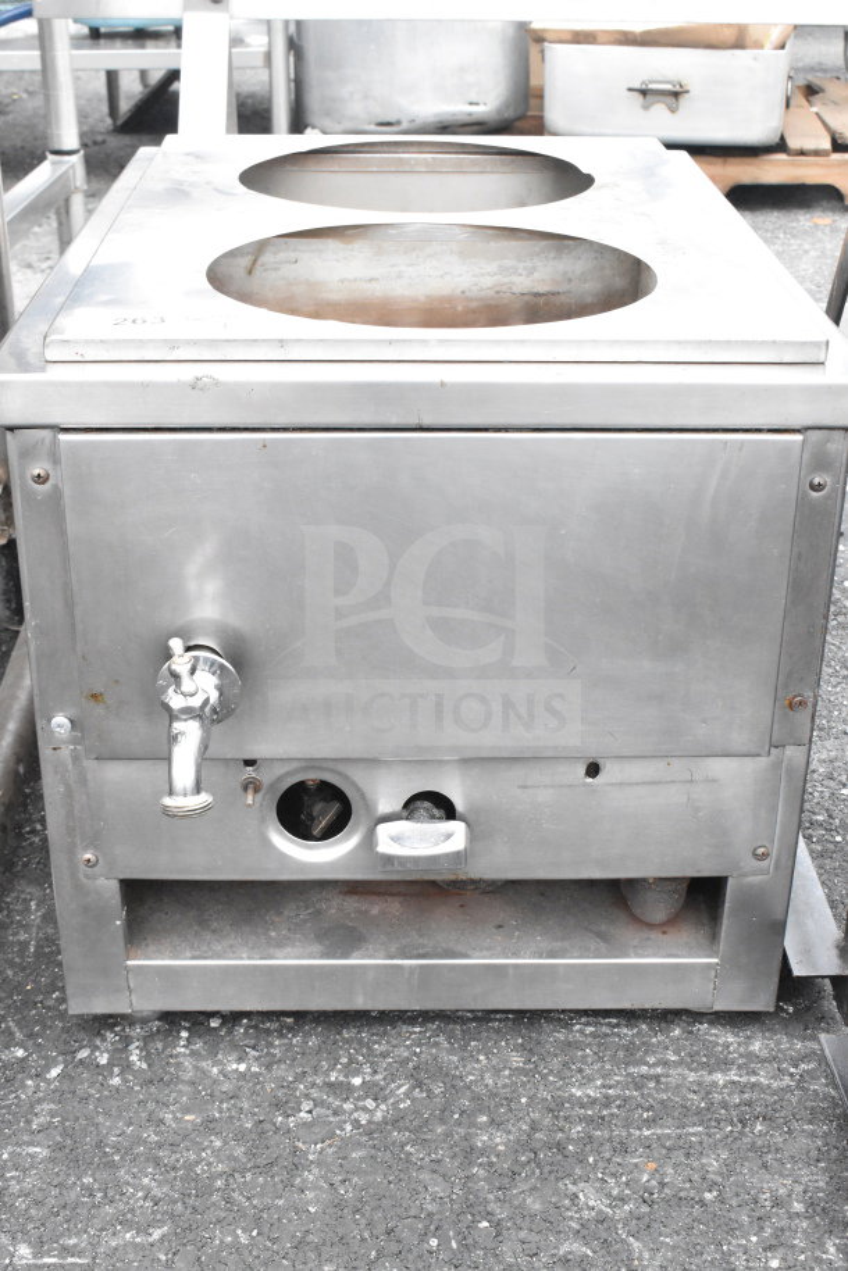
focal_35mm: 46
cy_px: 636
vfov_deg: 42.3
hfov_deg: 28.9
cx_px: 424
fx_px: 1643
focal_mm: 31
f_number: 13
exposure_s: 1/640
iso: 6400
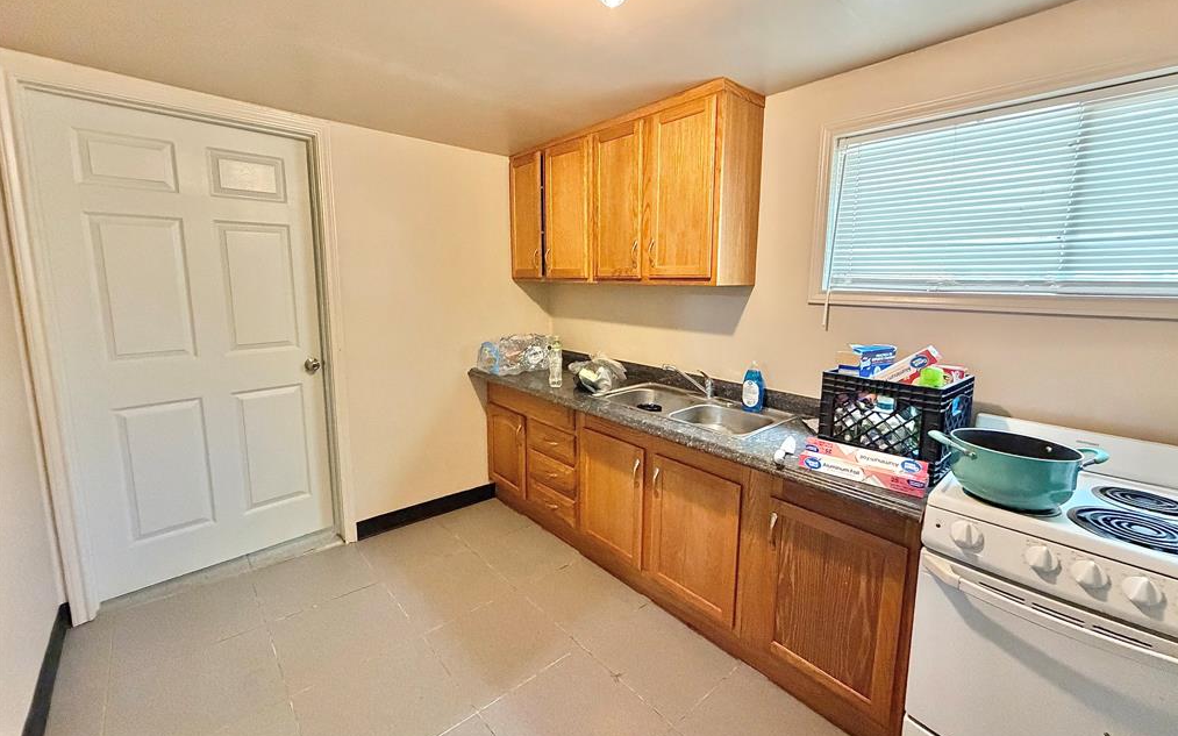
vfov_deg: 74.7
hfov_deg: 101.5
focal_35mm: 15
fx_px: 482
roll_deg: +0.2
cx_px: 592
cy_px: 342
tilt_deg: -7.2
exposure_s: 1/60
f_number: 2.2
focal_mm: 2.22
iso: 800
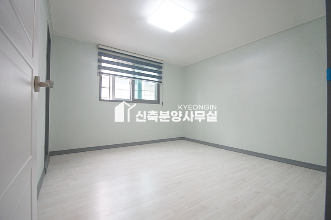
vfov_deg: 77.2
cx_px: 166
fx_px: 138
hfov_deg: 100.4
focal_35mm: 15
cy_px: 110
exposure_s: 1/160
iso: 800
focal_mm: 10
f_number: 3.5
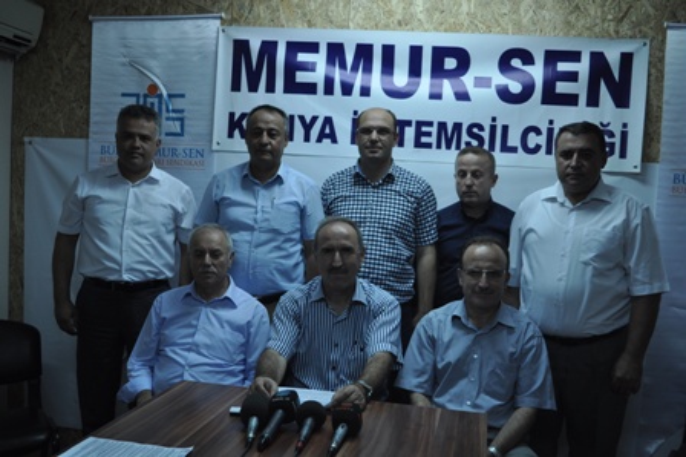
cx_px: 343
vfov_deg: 36.8
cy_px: 228
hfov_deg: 53.2
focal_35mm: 36
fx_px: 685
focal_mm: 24
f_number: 4.5
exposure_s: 1/80
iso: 400
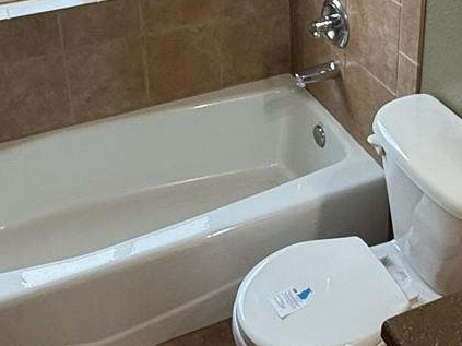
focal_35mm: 53
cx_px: 246
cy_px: -41
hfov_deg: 36.2
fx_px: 707
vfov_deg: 25.4
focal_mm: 2.22
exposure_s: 1/120
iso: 125
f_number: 2.2
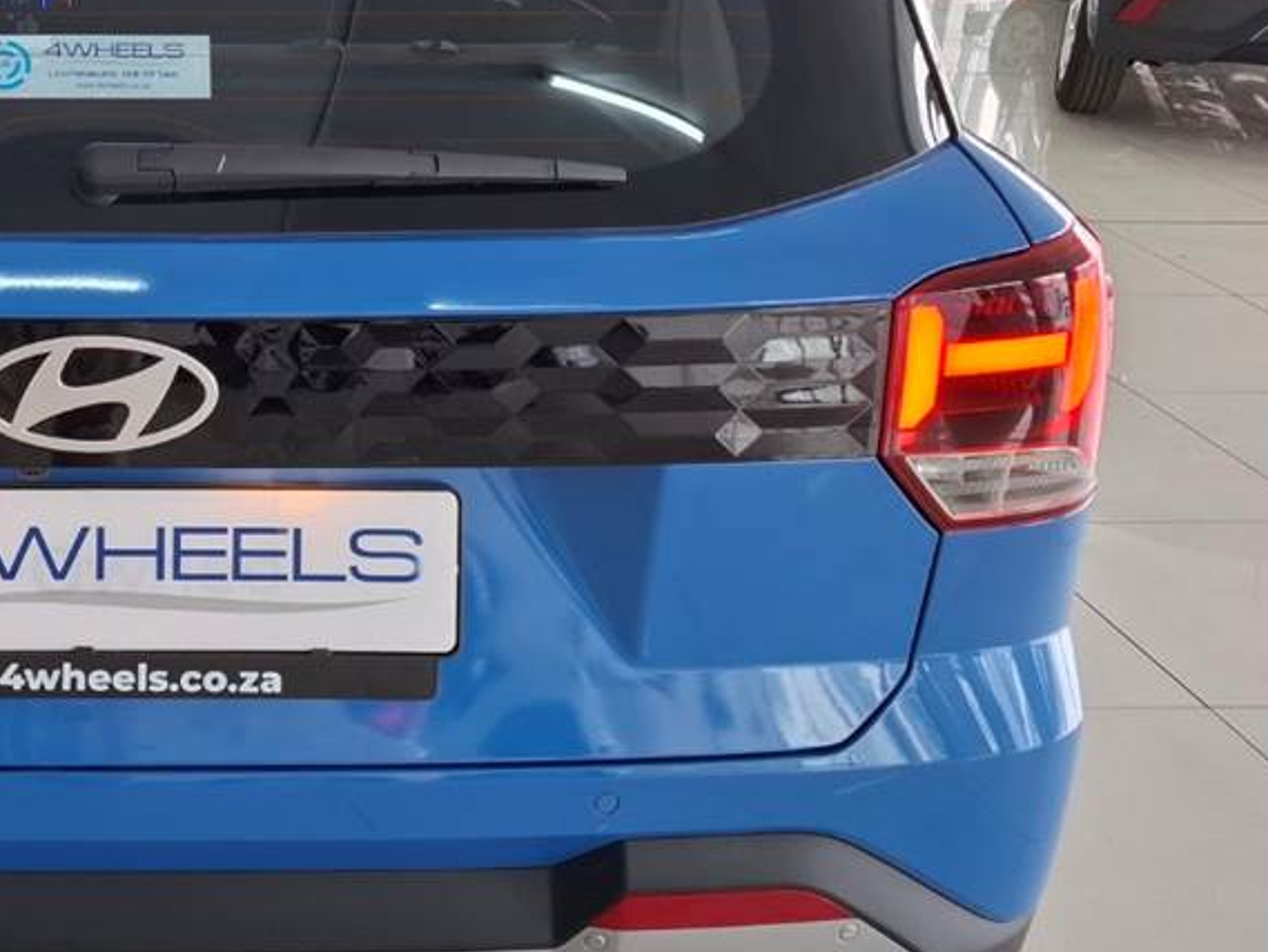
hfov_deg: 36.2
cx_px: 36
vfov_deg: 29.9
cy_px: 255
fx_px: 1759
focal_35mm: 48
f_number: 1.8
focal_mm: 5.54
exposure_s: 1/100
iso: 125
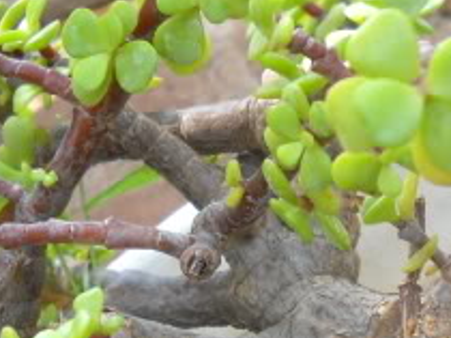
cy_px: 456
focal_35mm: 125
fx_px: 1627
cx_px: 503
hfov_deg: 15.4
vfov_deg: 11.5
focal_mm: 6.72
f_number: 3.1
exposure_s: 1/60
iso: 135
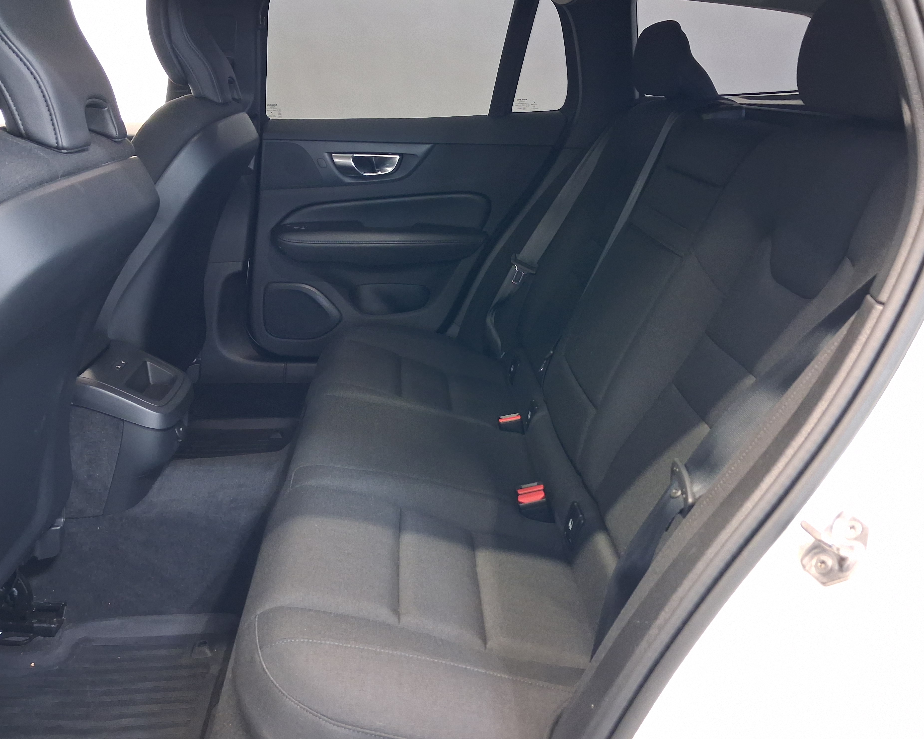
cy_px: 365
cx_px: 457
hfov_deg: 60.4
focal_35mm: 29
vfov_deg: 50.0
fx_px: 793
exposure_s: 1/25
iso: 640
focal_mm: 4
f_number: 1.8
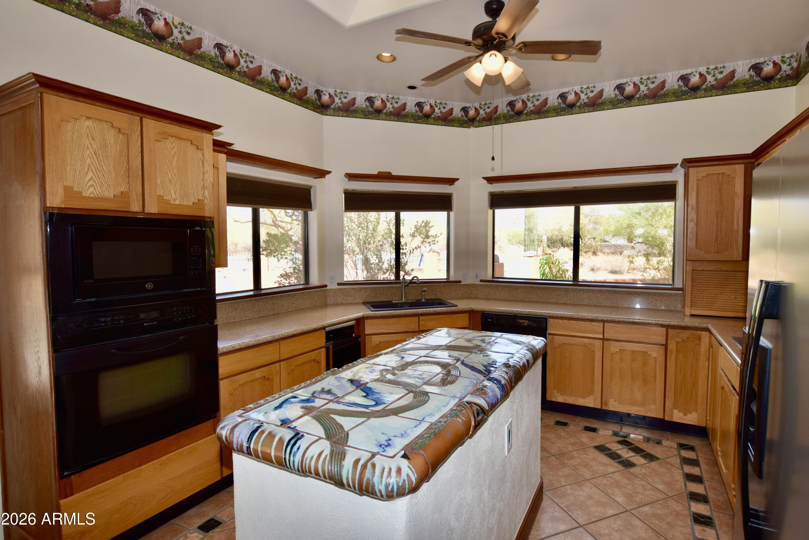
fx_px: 410
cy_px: 259
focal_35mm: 18
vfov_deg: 66.6
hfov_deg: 89.1
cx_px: 427
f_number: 5
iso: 100
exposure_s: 1/100
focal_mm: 11.5
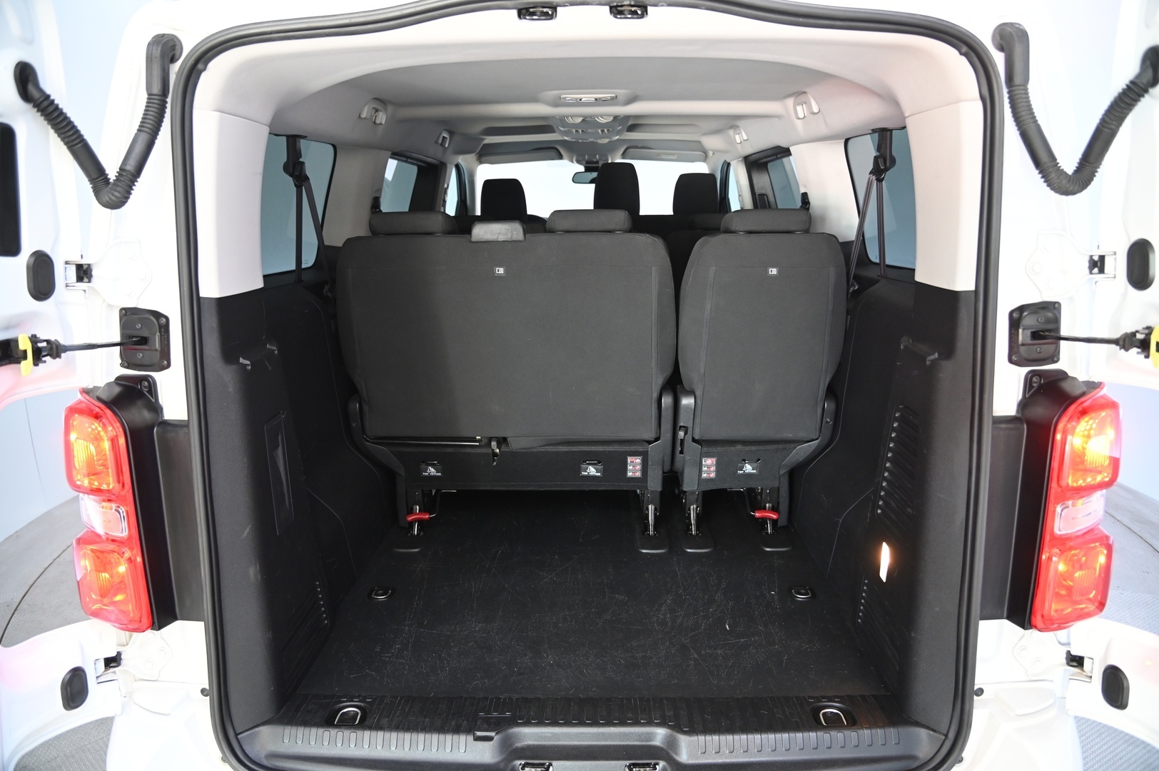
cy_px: 386
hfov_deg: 73.8
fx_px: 772
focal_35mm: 24
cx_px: 580
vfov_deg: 53.1
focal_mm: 24
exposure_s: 1/30
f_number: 4
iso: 2000
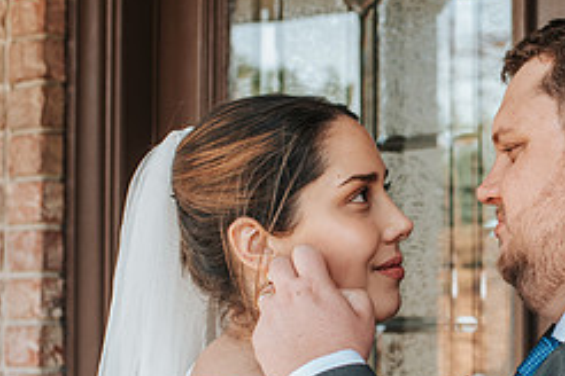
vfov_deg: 15.7
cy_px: 262
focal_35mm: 87
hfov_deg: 22.9
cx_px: 478
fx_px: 1365
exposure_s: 1/500
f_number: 3.5
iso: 640
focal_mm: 35
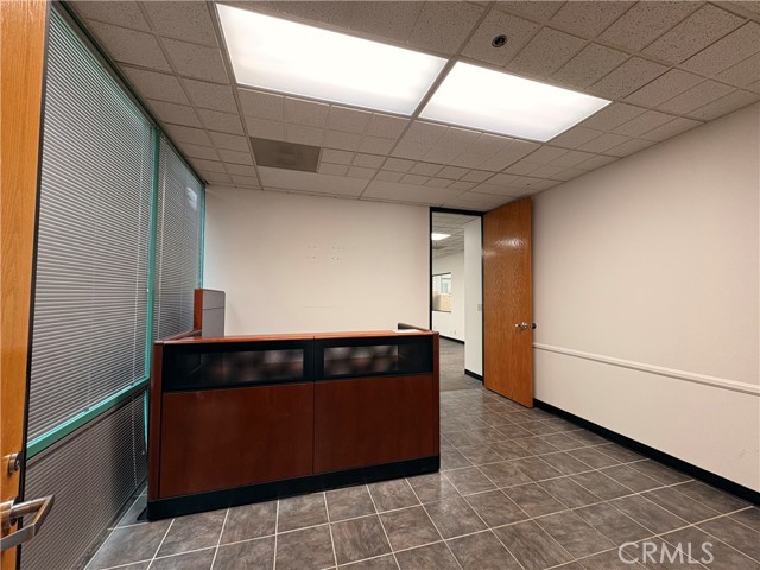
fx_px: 307
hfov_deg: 102.1
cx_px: 380
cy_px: 285
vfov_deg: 85.7
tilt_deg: +2.5
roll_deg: +0.1
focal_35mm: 14
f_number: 2.2
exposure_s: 1/60
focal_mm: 2.22
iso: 160
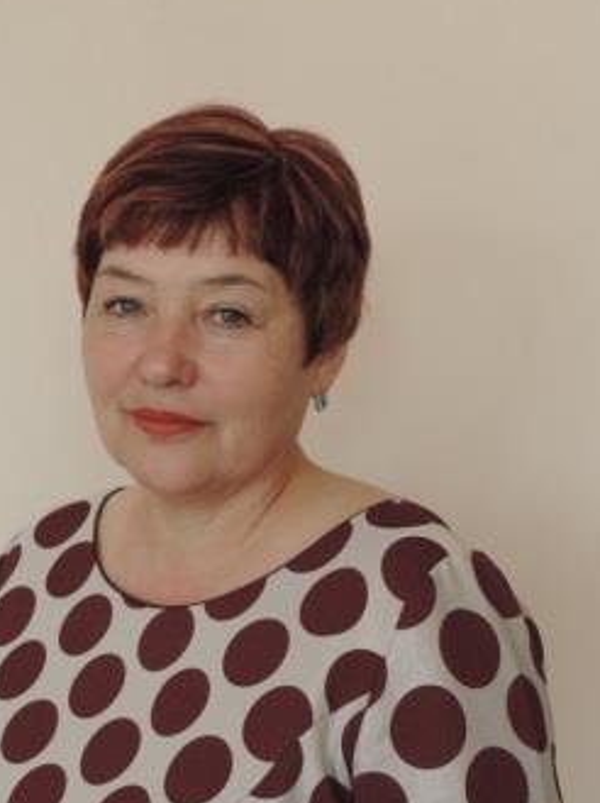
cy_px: 434
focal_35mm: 75
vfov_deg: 26.0
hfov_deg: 19.5
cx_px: 205
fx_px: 1737
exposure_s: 1/60
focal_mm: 9.8
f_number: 3.7
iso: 100
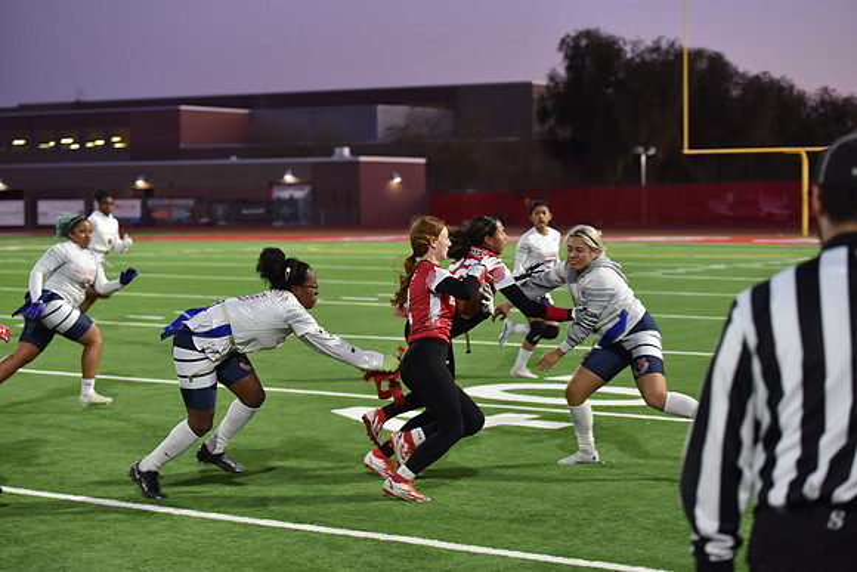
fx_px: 1857
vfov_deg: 17.5
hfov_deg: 26.0
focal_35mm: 78
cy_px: 286
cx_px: 428
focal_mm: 78
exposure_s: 1/500
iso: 2200
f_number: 2.8
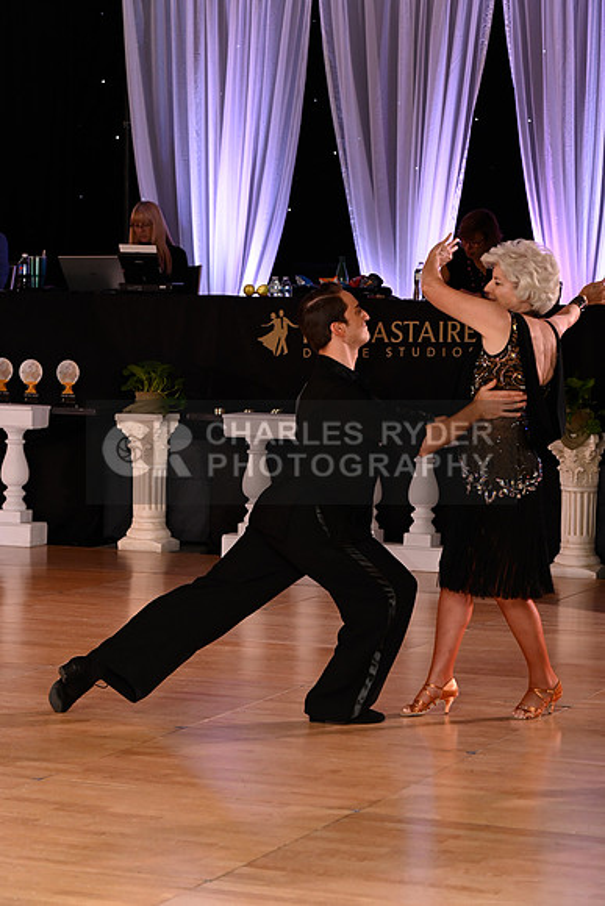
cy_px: 453
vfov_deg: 18.3
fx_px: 2821
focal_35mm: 112
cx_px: 302
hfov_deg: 12.2
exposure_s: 1/200
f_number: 5
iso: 2000
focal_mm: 112
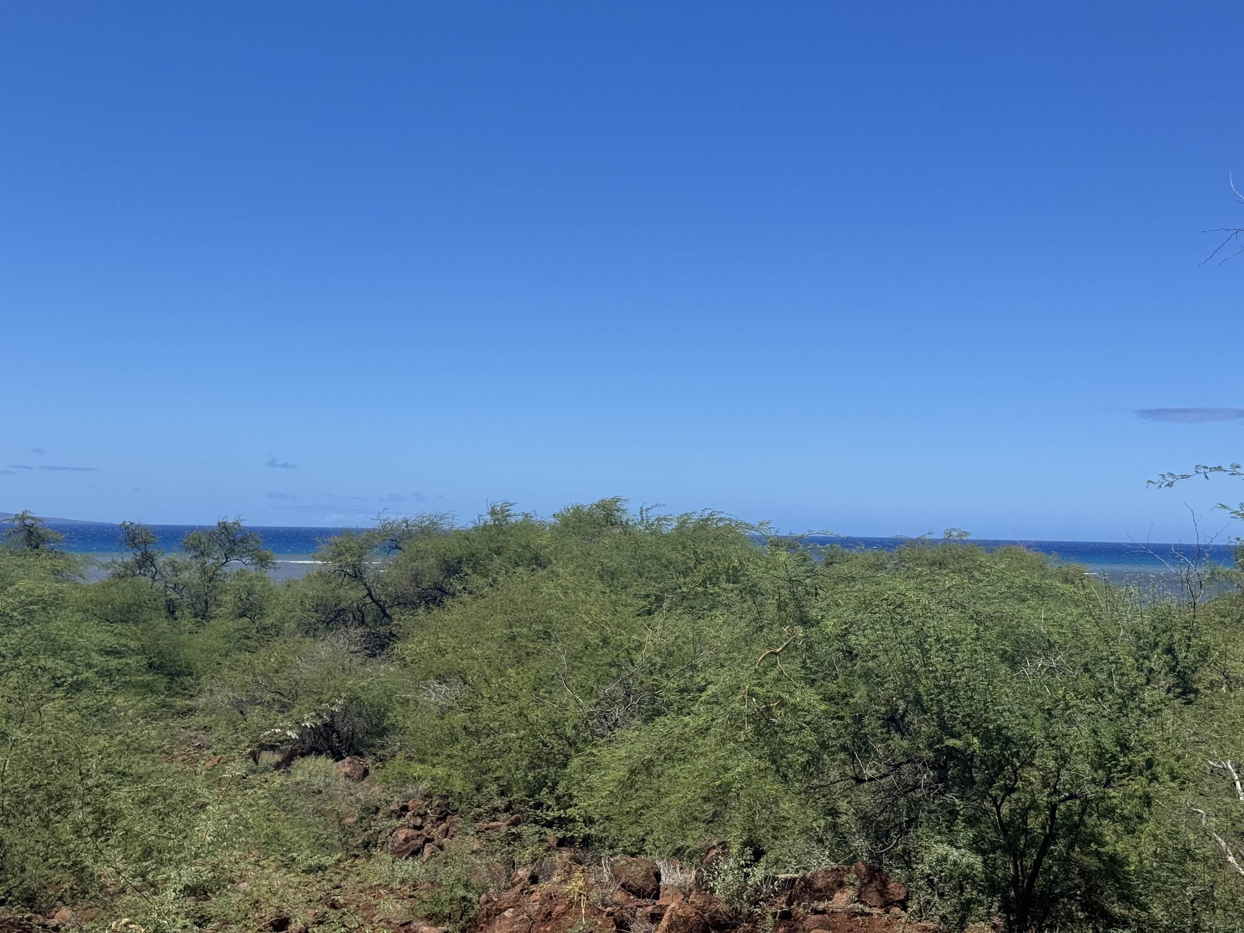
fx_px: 1725
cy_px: 466
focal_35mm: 48
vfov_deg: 30.3
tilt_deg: +0.8
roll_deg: -1.7
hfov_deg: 39.7
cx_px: 622
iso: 64
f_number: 1.78
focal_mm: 6.76
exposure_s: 1/7092
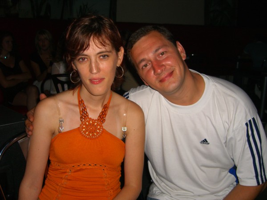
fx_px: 293
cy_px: 100
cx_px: 134
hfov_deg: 49.0
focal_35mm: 38
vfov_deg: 37.7
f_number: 2.8
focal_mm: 7.9
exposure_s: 1/60
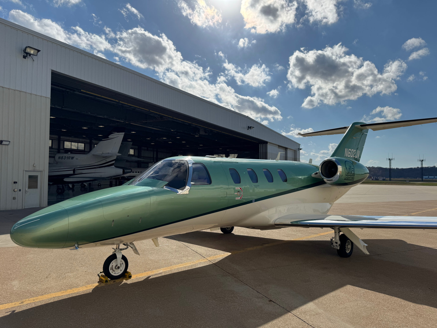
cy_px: 164
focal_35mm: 24
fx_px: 303
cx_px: 218
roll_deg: -1.0
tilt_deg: +1.8
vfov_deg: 56.8
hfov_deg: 71.6
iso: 64
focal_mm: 6.76
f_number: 1.78
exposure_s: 1/12346
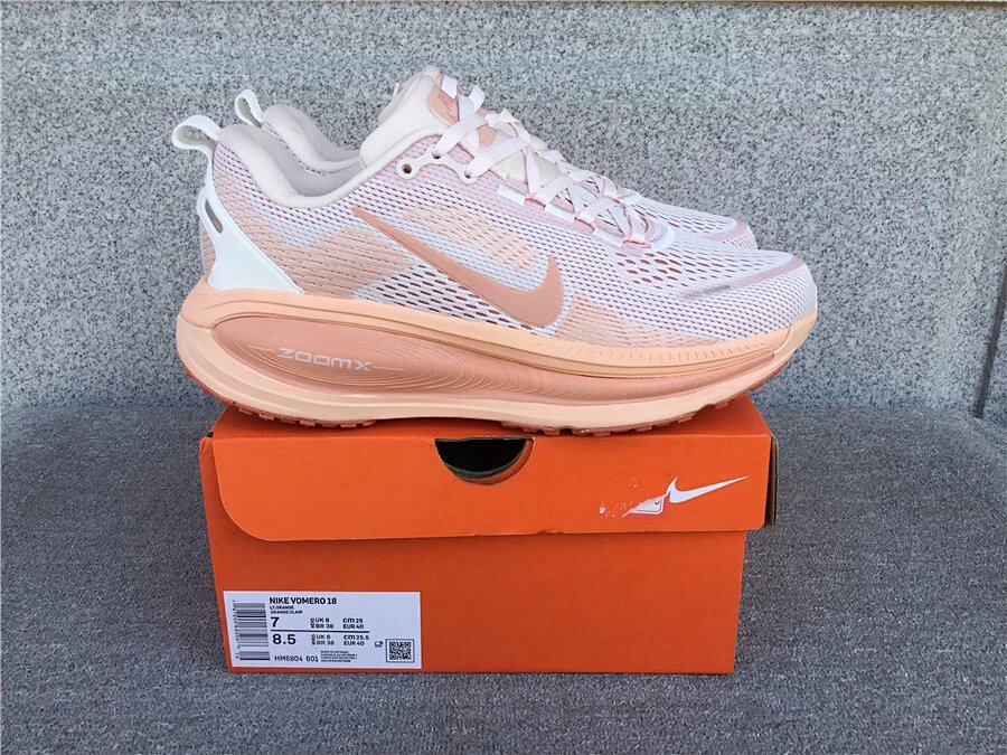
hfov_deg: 58.4
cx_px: 504
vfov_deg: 45.4
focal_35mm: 31
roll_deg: -0.6
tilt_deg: -21.1
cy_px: 378
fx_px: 902
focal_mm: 3.3
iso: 25
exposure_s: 1/299
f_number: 2.4
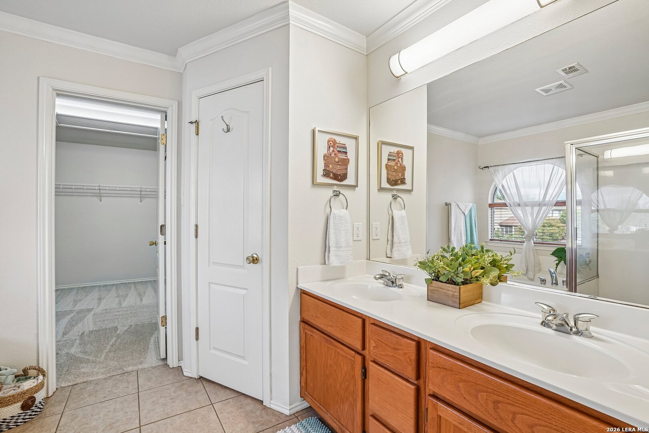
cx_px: 324
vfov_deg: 73.7
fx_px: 288
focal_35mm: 16
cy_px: 216
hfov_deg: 96.7
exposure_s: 1/20
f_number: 8
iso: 400
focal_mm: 16
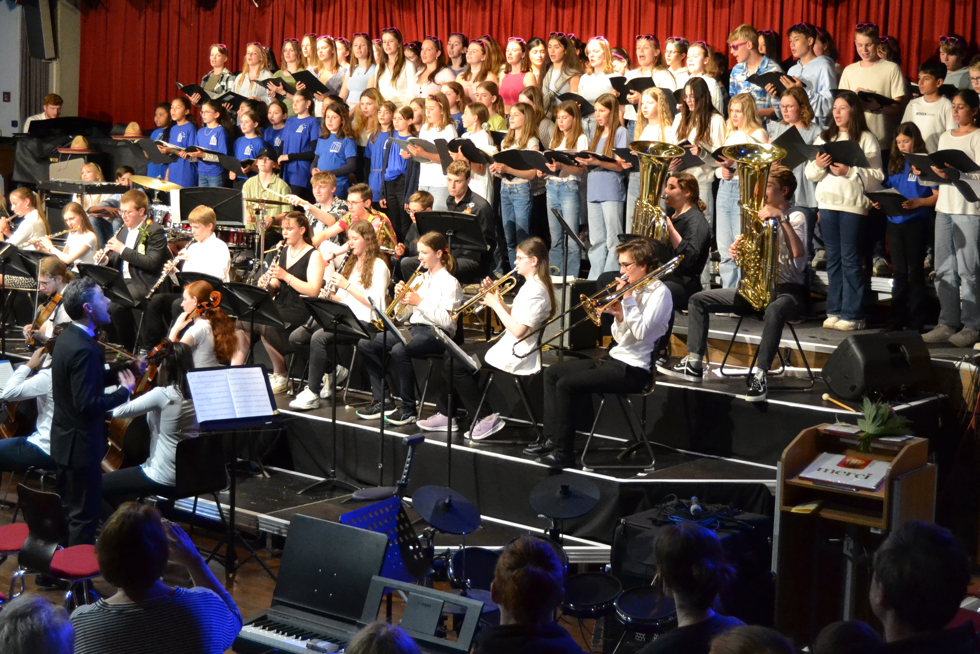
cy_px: 222
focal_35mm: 60
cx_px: 525
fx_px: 1633
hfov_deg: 33.4
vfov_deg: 22.5
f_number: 4
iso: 2500
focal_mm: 26
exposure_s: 1/60
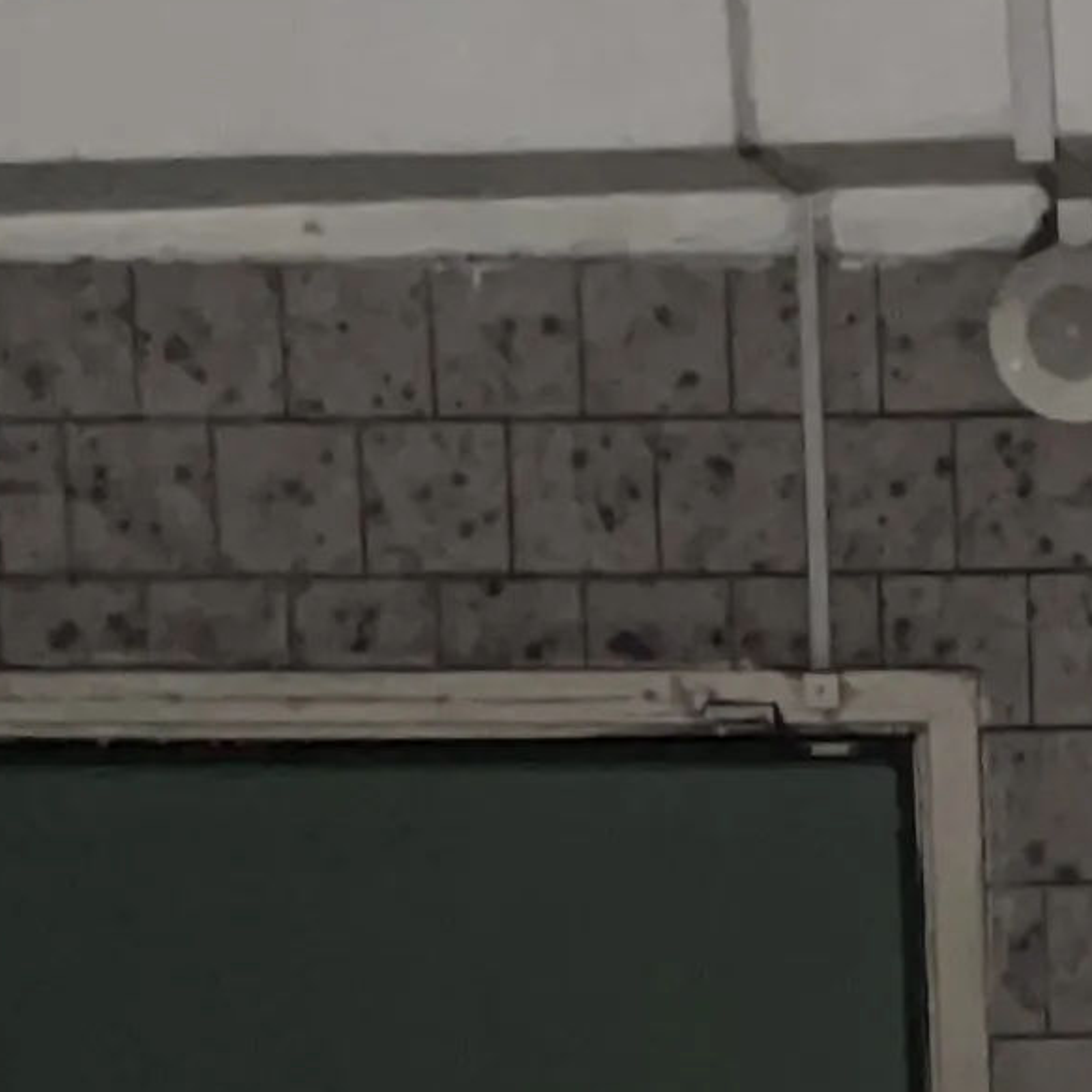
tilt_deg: -9.2
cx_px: 1579
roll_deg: +1.4
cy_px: 2147
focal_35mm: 159
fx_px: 5675
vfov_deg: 10.2
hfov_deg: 10.6
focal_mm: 4.2
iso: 400
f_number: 1.6
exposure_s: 1/4
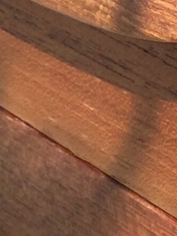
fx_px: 1554
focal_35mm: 228
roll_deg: -0.9
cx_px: 604
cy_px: 361
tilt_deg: -30.0
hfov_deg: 5.9
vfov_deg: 8.5
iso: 25
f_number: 2.4
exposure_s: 1/529
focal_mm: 3.3
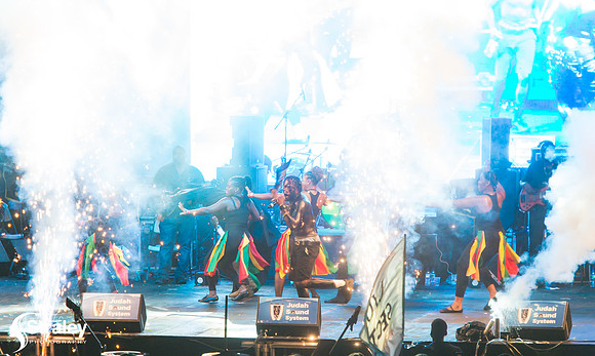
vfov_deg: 4.4
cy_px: 186
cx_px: 305
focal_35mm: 288
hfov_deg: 7.4
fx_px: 4609
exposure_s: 1/200
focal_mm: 220
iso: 3200
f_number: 5.6
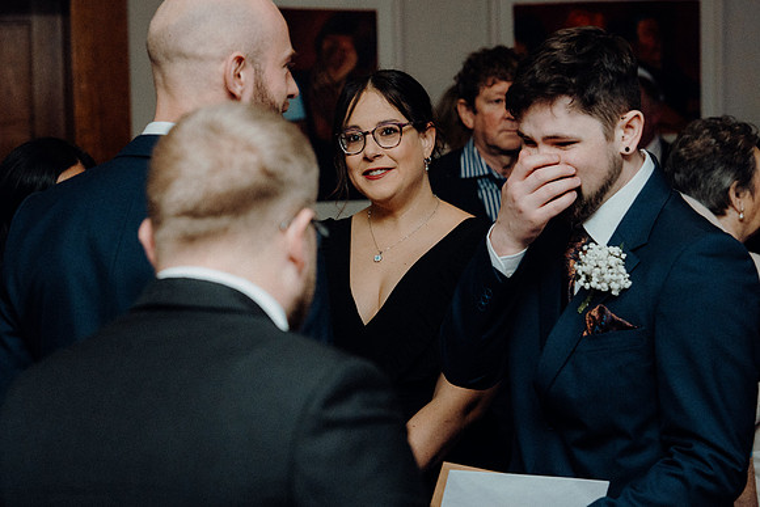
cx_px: 380
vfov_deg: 13.4
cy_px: 254
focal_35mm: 102
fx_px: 2154
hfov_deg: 20.0
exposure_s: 1/160
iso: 2500
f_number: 3.5
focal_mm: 68
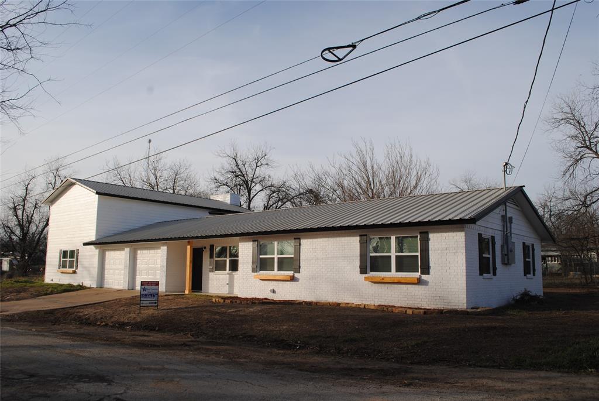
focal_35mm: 30
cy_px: 200
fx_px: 500
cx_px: 300
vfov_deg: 43.7
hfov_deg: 61.9
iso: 100
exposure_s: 1/250
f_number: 8
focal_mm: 20
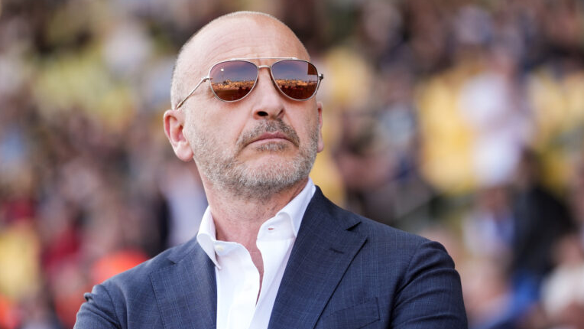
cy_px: 163
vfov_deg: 8.0
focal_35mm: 152
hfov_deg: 14.1
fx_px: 2354
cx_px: 294
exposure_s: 1/1250
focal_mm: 144
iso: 500
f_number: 2.8
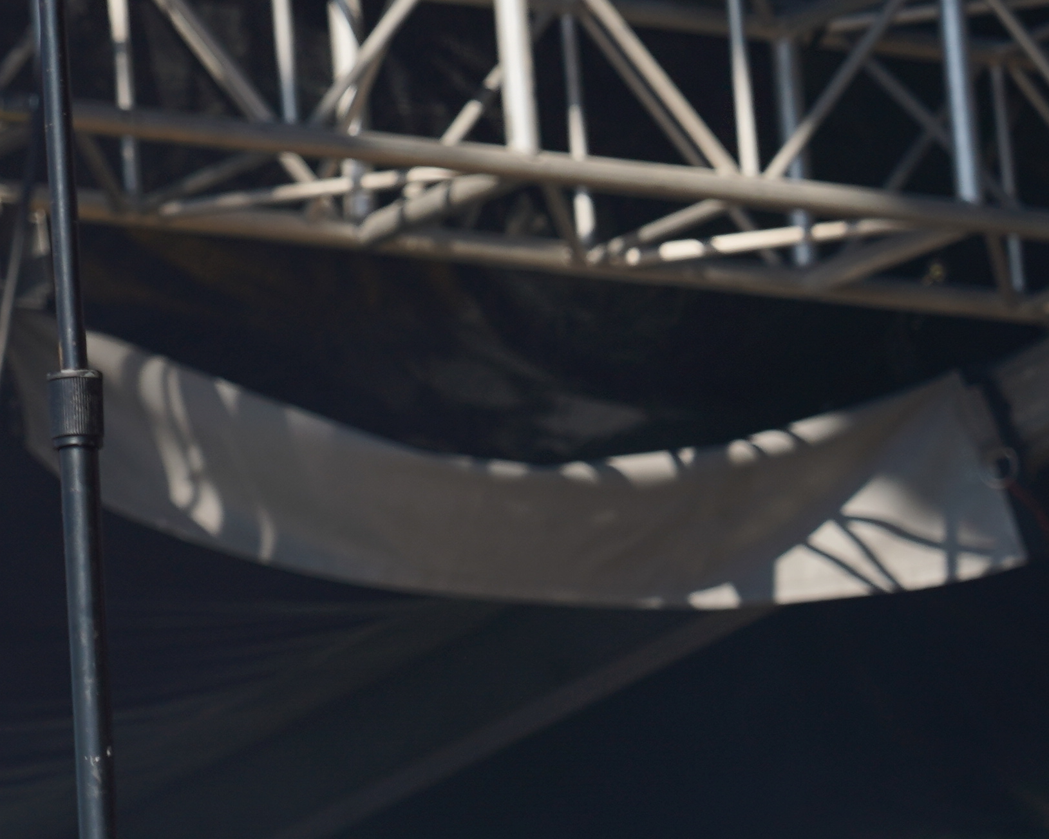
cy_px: -80
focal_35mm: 363
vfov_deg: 4.3
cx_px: -633
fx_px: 11269
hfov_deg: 5.3
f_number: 7.1
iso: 100
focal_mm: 105
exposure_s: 1/400
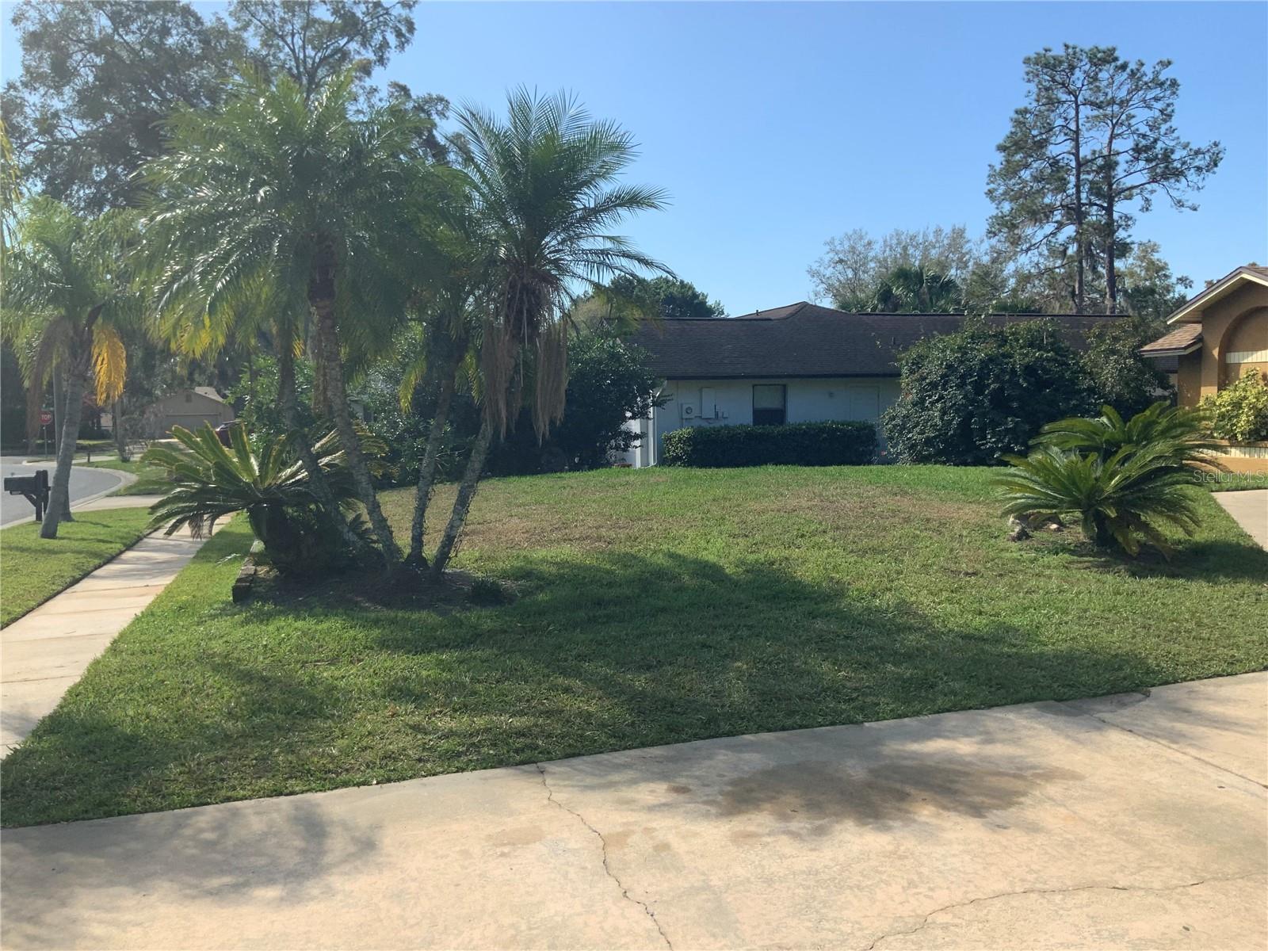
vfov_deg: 48.2
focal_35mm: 29
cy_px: 476
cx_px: 634
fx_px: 1062
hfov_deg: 61.7
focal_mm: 3
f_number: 1.8
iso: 16
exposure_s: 1/1626
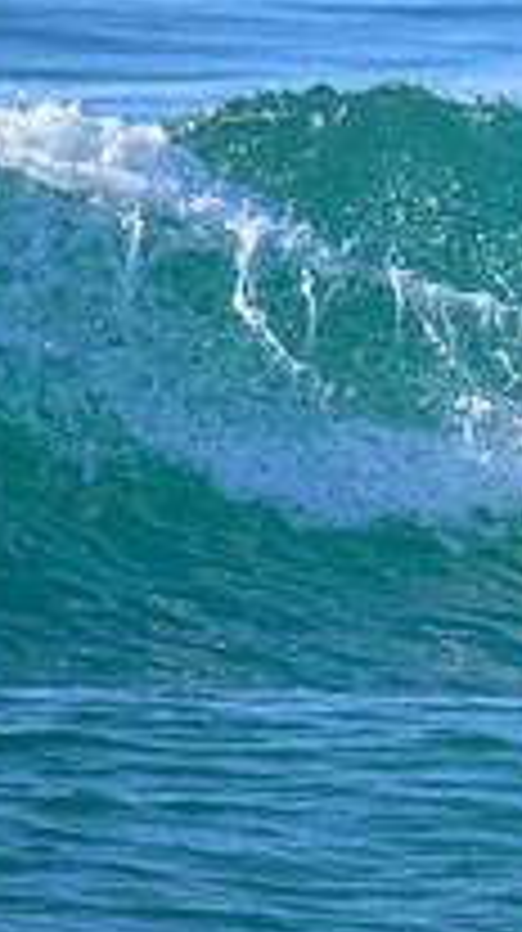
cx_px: 1170
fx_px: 57967
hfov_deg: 0.5
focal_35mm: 2349
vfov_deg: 0.9
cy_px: 205
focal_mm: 800
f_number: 11
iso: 2500
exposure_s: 1/2500
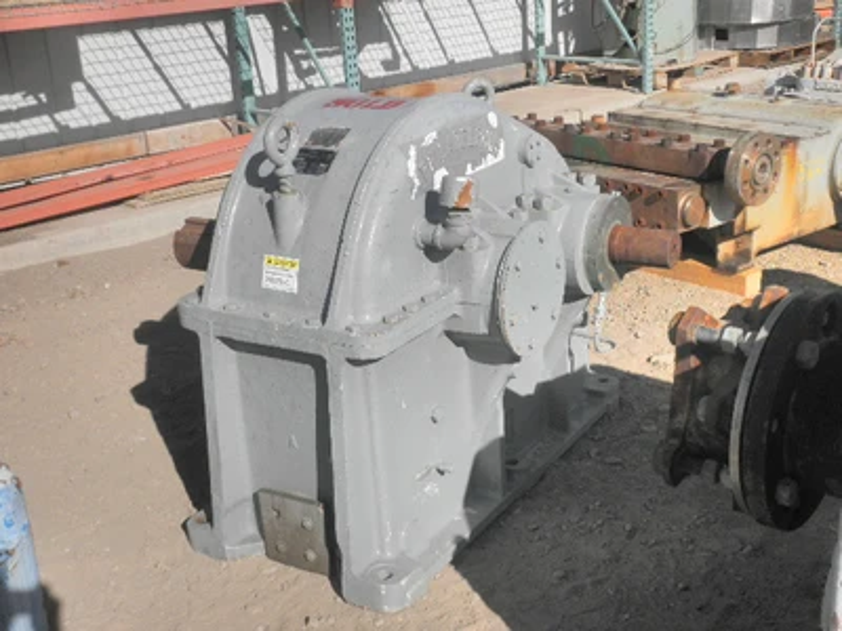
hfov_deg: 42.9
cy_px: 316
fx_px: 1070
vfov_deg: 32.9
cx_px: 421
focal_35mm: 44
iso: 64
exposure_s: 1/200
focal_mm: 7.9
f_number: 9.6
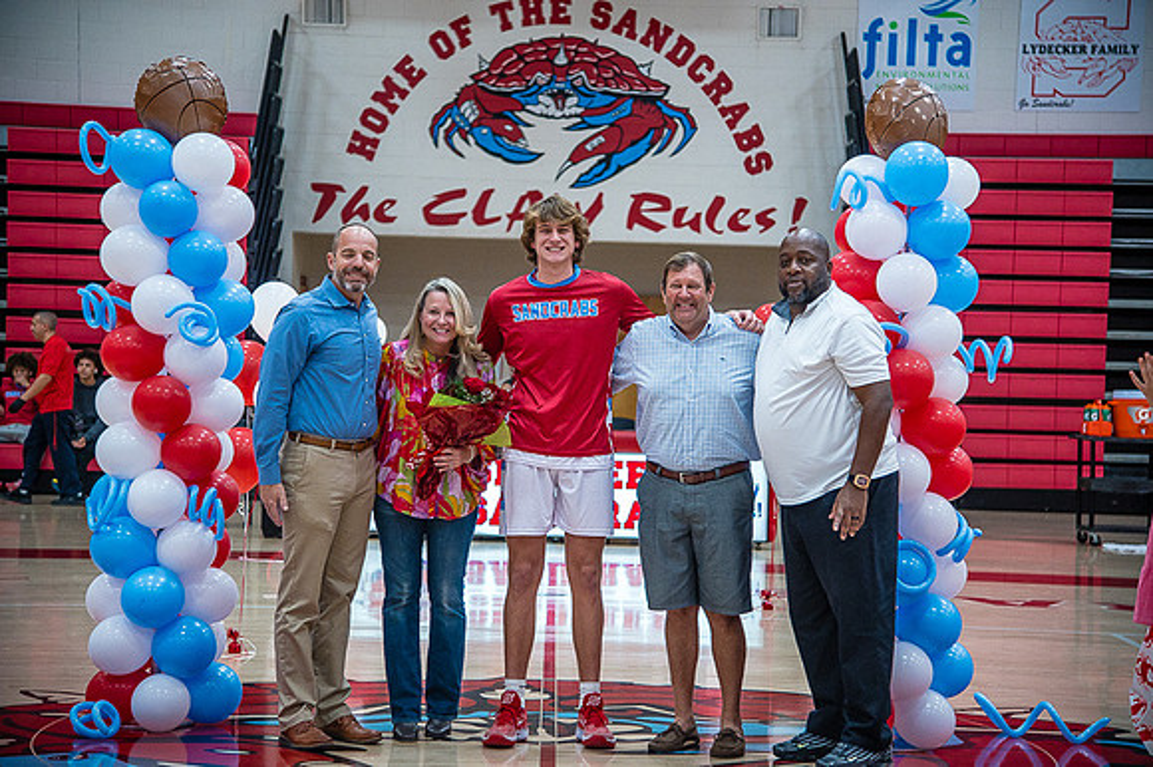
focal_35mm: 82
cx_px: 576
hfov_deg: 24.8
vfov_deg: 16.6
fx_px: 2625
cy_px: 384
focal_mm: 82
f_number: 4
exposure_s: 1/320
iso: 2000
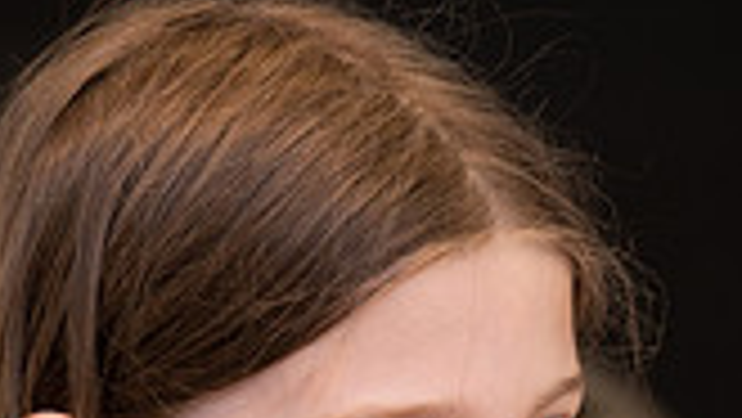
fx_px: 14488
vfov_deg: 1.7
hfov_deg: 2.9
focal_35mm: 736
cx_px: 472
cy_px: 600
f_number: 3.2
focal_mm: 200
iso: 320
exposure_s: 1/160
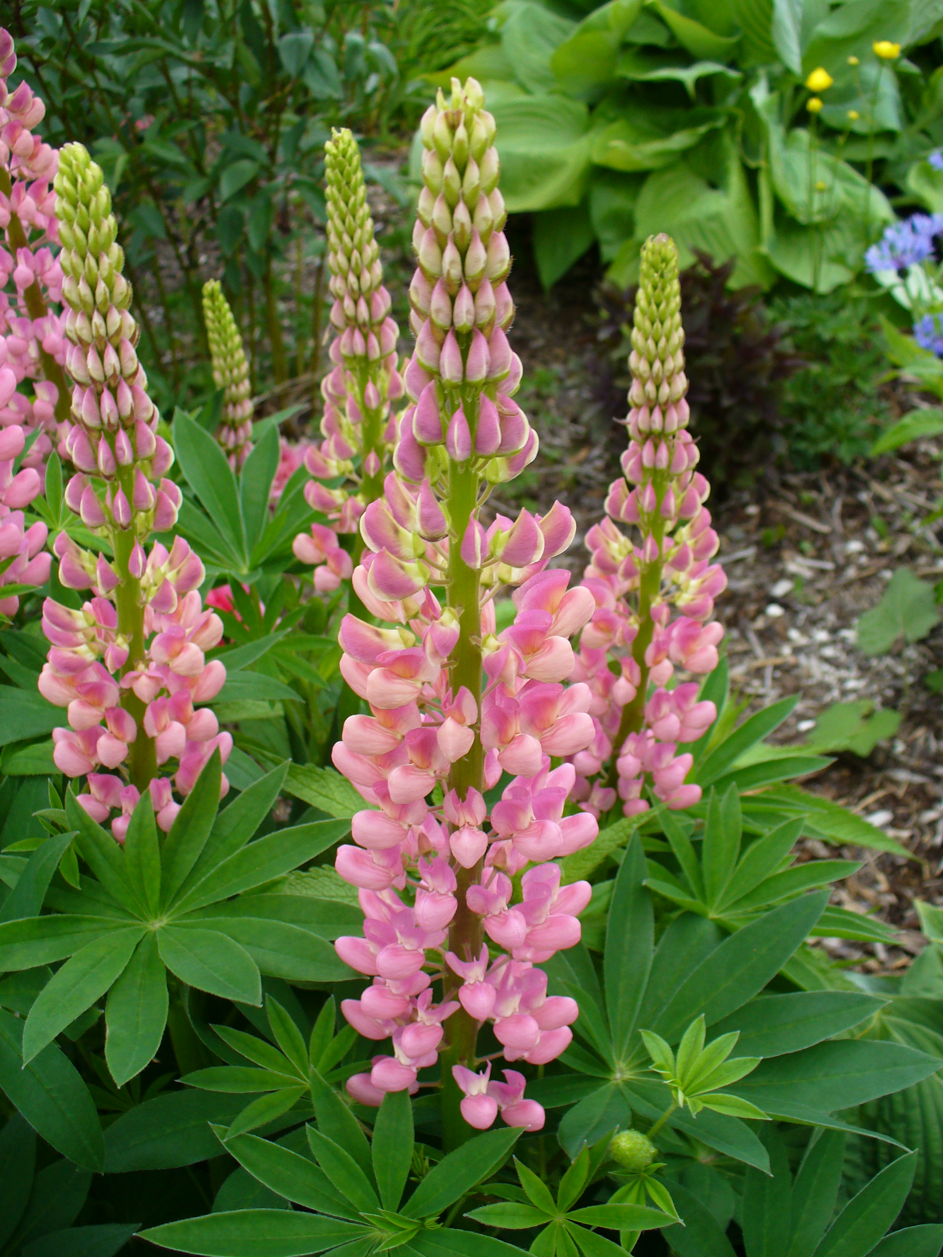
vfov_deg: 50.1
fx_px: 1344
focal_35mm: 37
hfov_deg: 38.7
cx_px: 472
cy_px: 628
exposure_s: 1/125
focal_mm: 6.1
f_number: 2.8
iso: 80
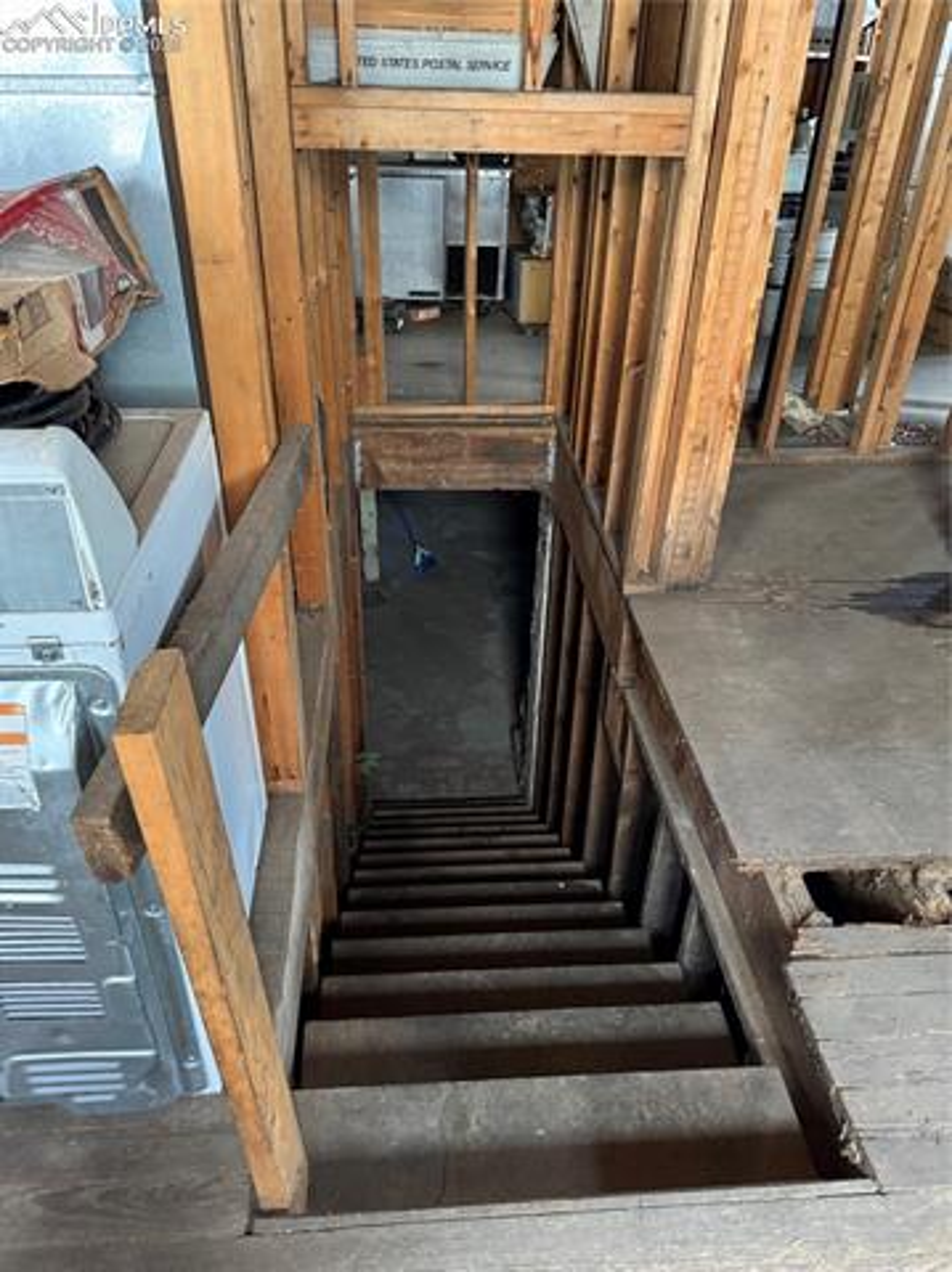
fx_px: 882
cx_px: 476
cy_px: 636
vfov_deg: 71.7
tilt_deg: -32.7
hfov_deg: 56.7
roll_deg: -1.3
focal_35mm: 24
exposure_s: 1/43
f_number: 1.78
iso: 800
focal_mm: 6.76
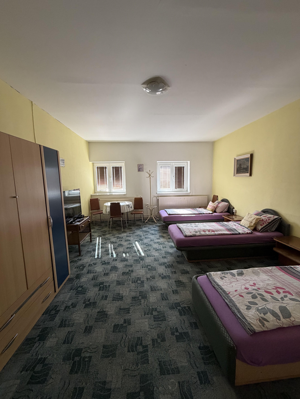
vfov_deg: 102.1
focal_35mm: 14
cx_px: 150
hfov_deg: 85.7
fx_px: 162
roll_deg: +0.9
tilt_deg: -7.4
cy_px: 200
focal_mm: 2.22
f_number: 2.2
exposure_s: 1/84
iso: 320
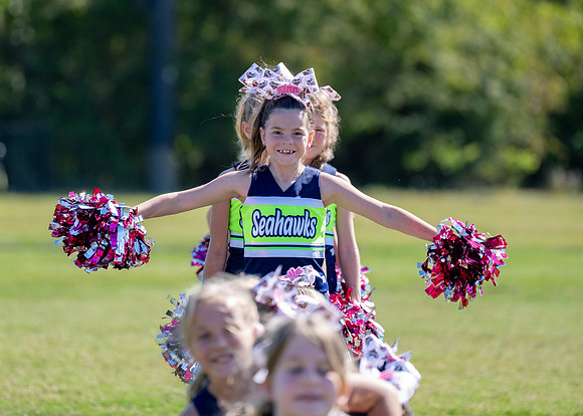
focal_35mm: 309
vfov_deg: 4.7
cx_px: 246
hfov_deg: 6.5
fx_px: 5108
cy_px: 111
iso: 200
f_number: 2.8
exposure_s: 1/2000
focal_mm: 200
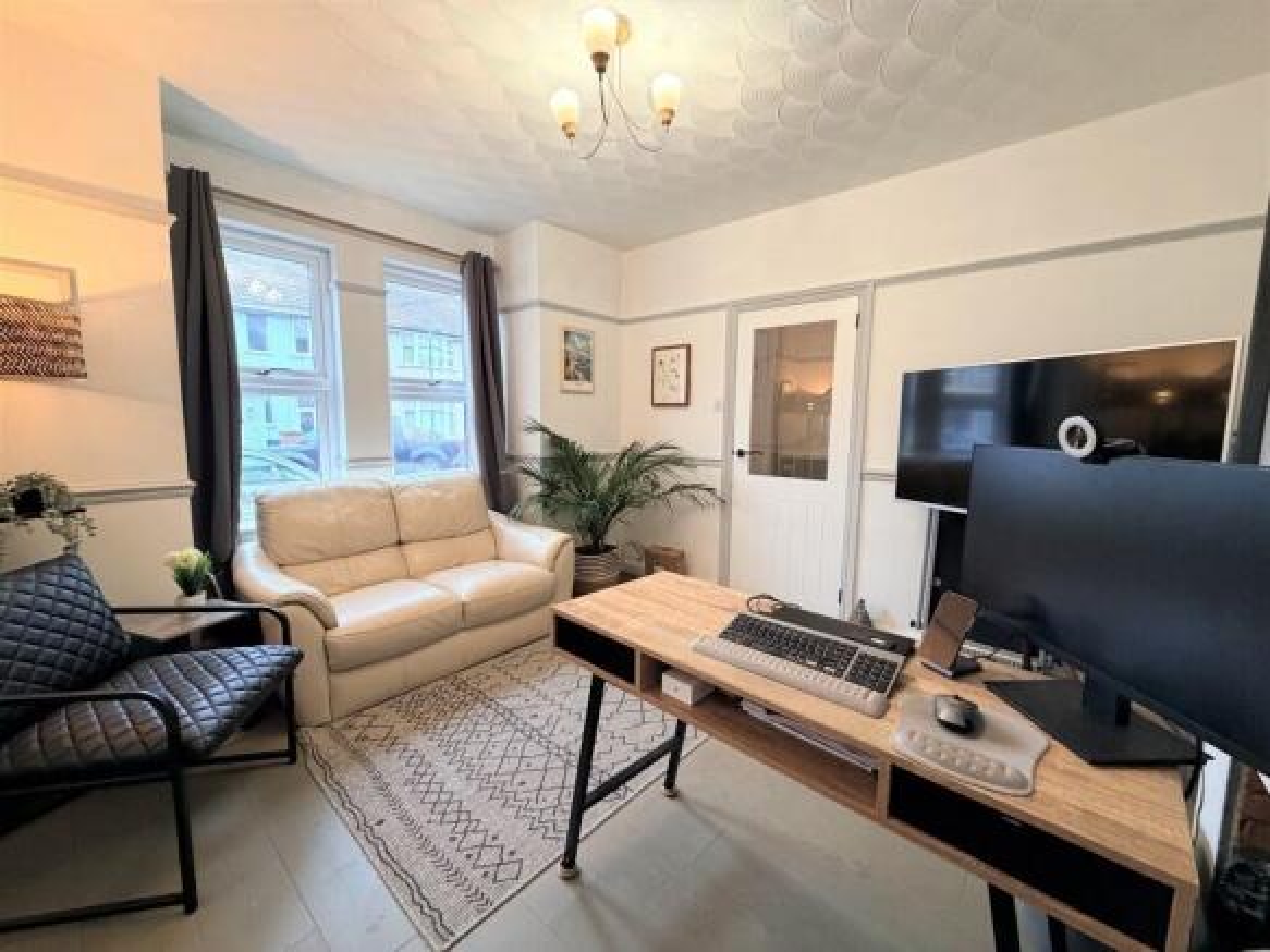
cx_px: 635
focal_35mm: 14
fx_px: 514
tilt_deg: -6.3
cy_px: 476
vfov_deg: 85.7
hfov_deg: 102.1
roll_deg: -0.8
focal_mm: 2.22
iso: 320
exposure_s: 1/50
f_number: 2.2
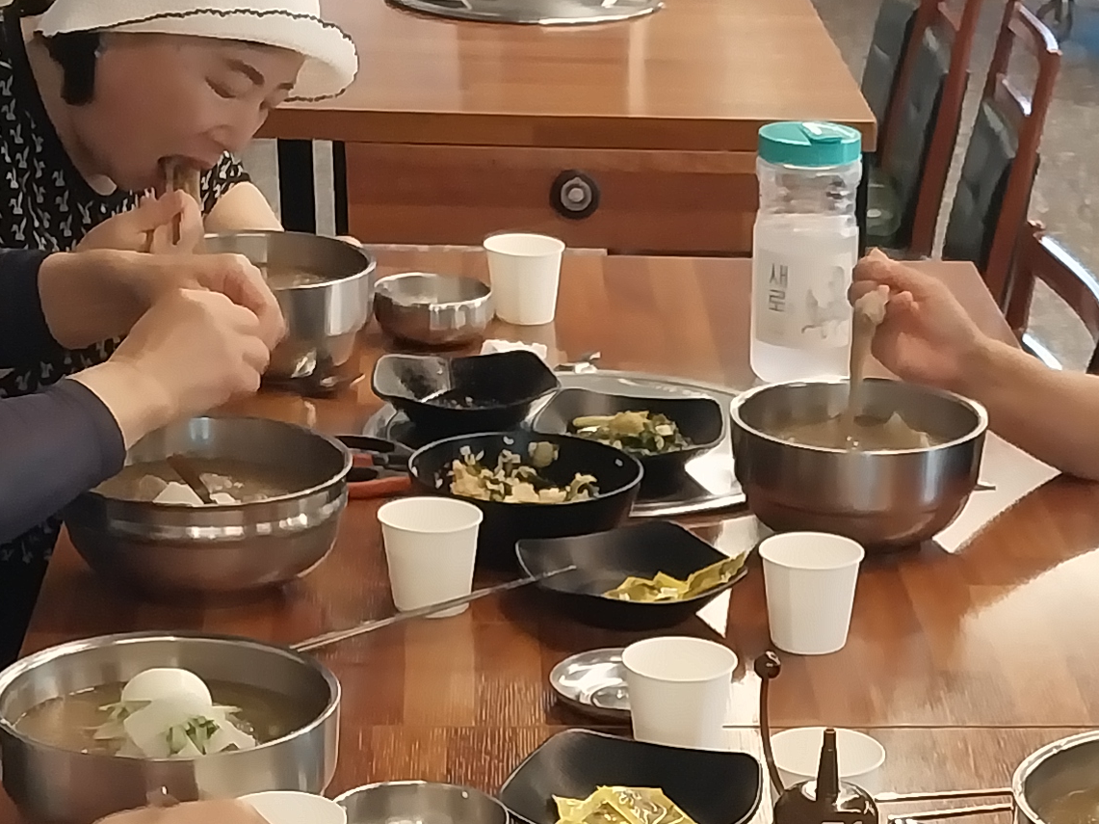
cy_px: 851
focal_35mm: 93
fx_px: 2952
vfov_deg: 15.6
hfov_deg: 20.9
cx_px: 844
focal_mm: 4
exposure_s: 1/60
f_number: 1.8
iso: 250
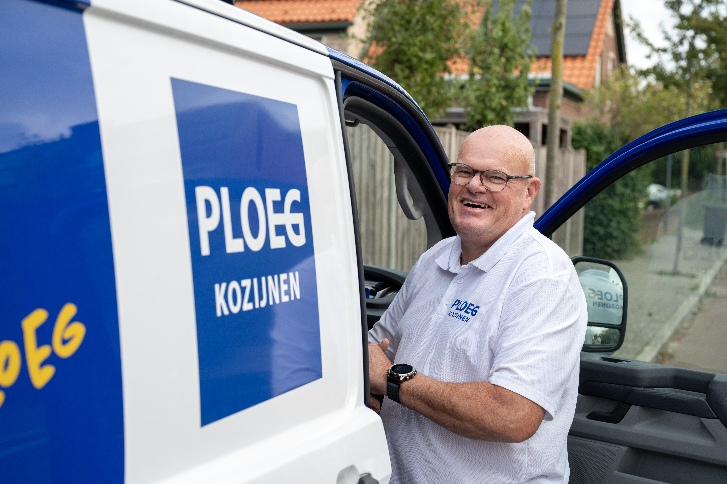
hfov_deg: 36.3
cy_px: 242
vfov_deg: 24.6
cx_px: 364
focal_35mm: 55
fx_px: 1110
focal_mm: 55
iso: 500
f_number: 5
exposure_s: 1/320
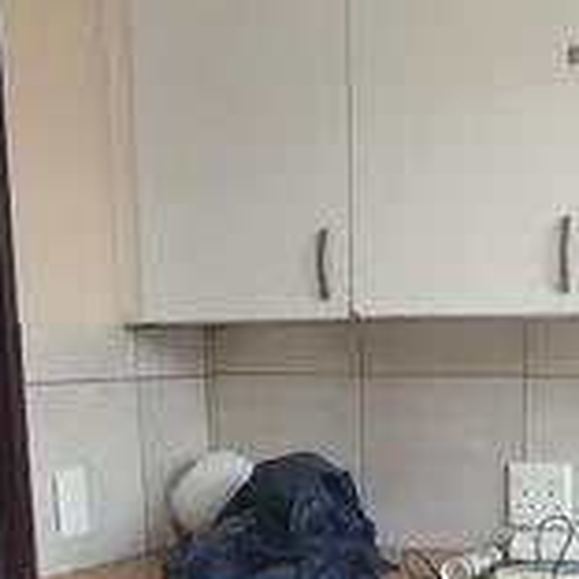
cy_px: 664
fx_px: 1287
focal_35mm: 68
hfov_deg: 25.2
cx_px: 405
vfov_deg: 23.5
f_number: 2.2
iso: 100
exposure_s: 1/50
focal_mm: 1.65
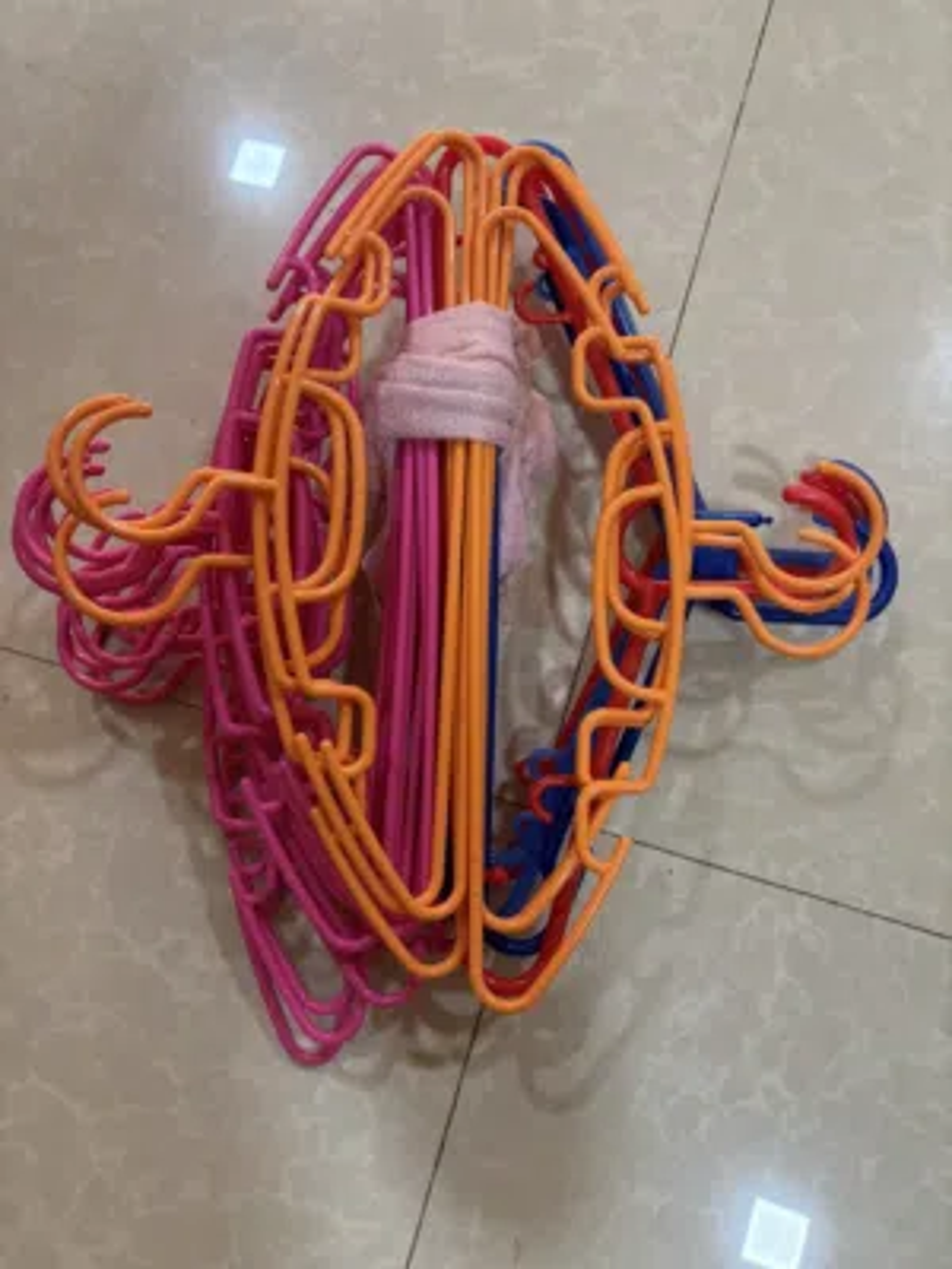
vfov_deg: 67.3
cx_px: 476
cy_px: 634
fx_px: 953
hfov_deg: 53.1
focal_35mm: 26
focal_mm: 5.96
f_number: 1.6
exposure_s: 1/60
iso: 400
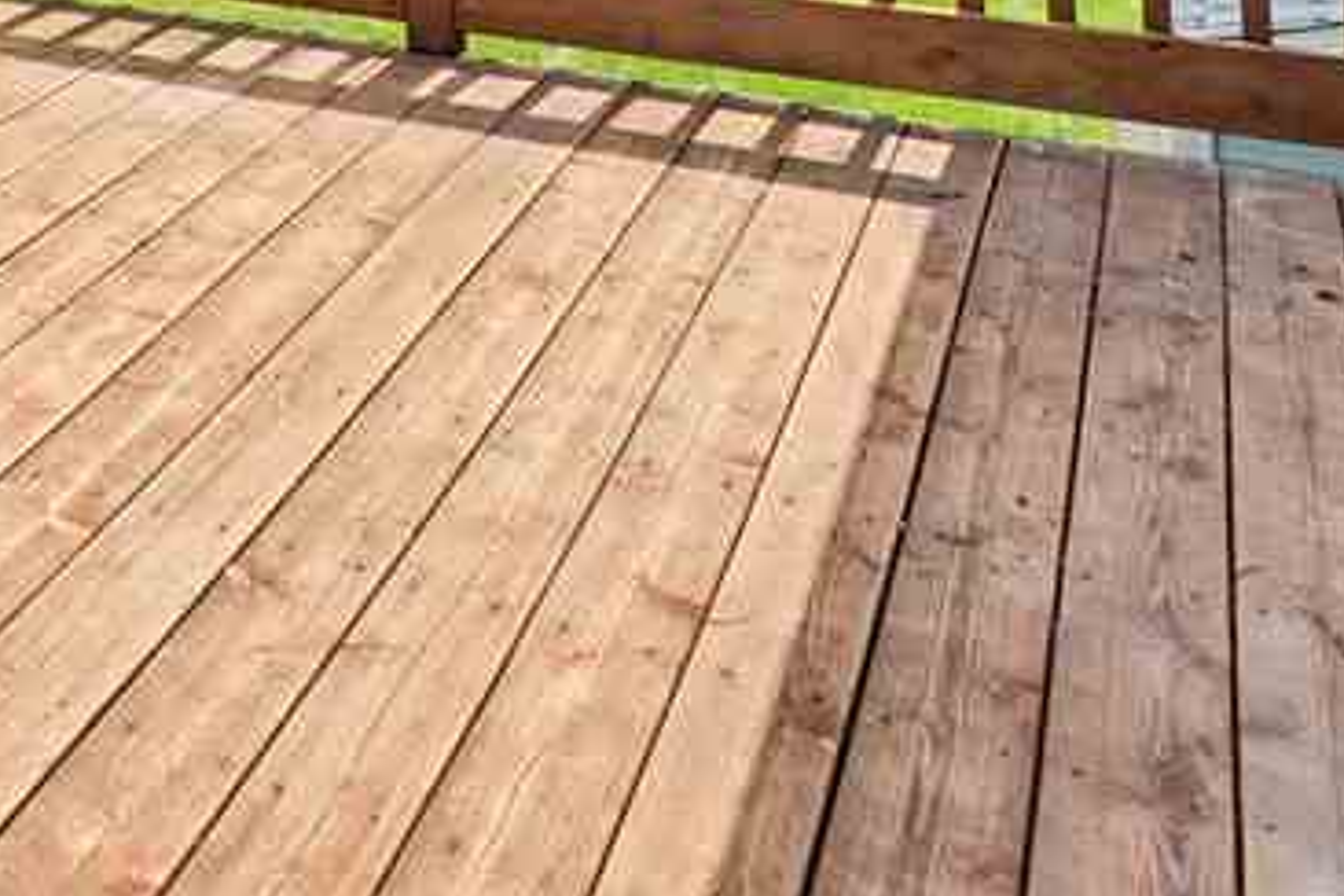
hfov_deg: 28.4
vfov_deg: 19.3
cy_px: -644
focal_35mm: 56
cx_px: -455
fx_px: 2091
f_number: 9
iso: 800
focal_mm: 16
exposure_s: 1/2000
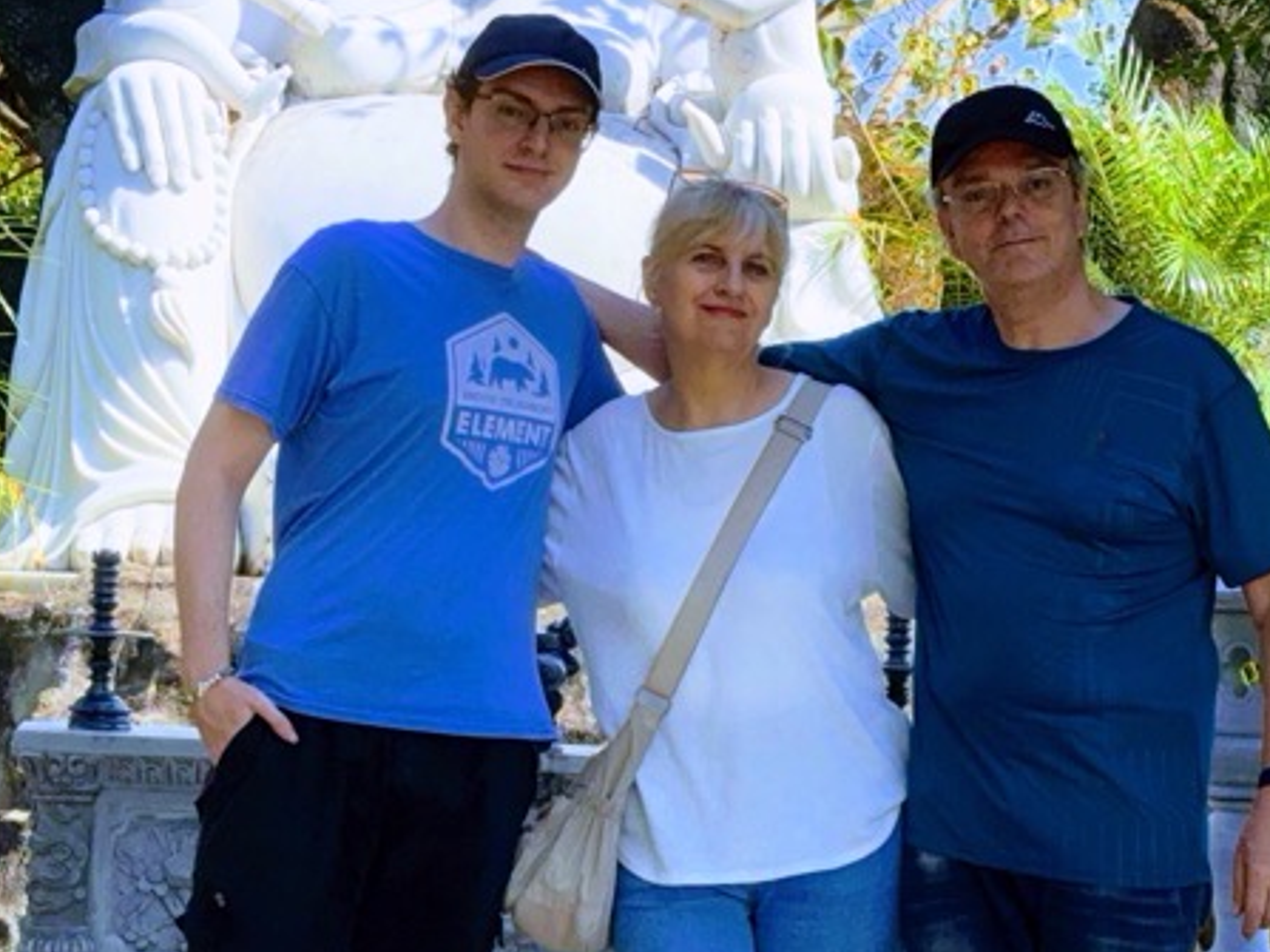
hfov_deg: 17.9
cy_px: 688
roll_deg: -2.3
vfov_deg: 13.4
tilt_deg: -0.5
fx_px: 4035
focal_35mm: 110
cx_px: 642
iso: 64
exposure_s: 1/2717
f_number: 1.78
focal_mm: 6.76
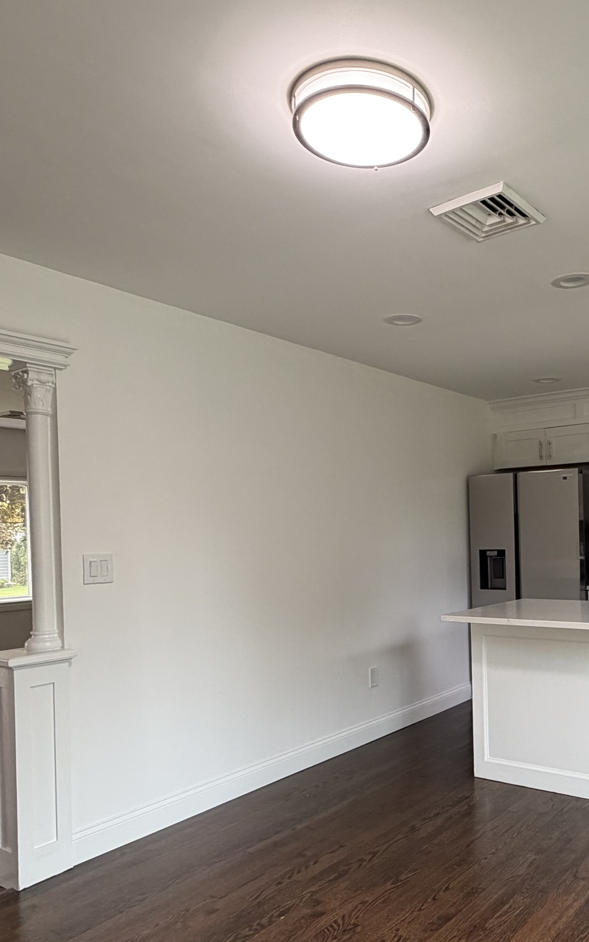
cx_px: 465
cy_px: 536
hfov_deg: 44.0
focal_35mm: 27
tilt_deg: -0.1
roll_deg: +0.8
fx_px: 693
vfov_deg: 68.1
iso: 200
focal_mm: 2.22
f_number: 2.2
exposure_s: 1/60
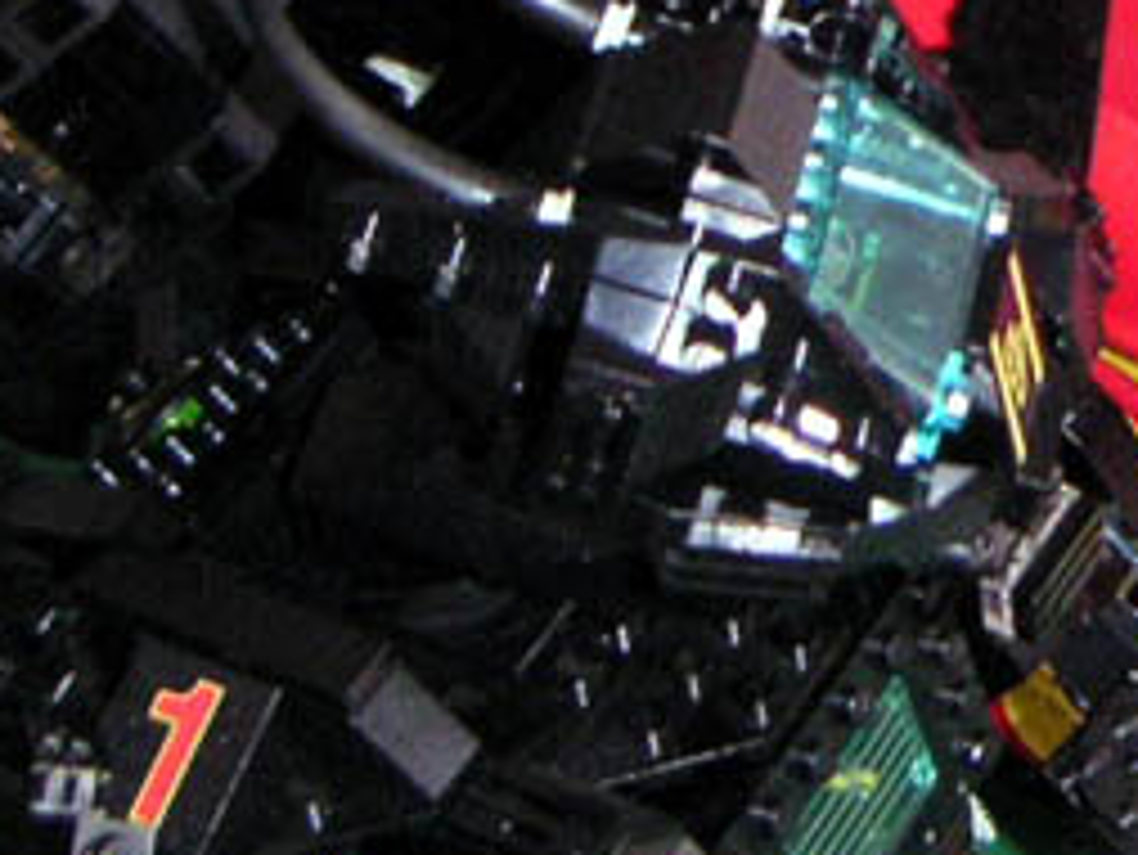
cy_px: 220
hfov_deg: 15.6
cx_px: 1493
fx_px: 3947
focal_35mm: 120
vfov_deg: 12.3
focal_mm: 6
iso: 160
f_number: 2.8
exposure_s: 1/45
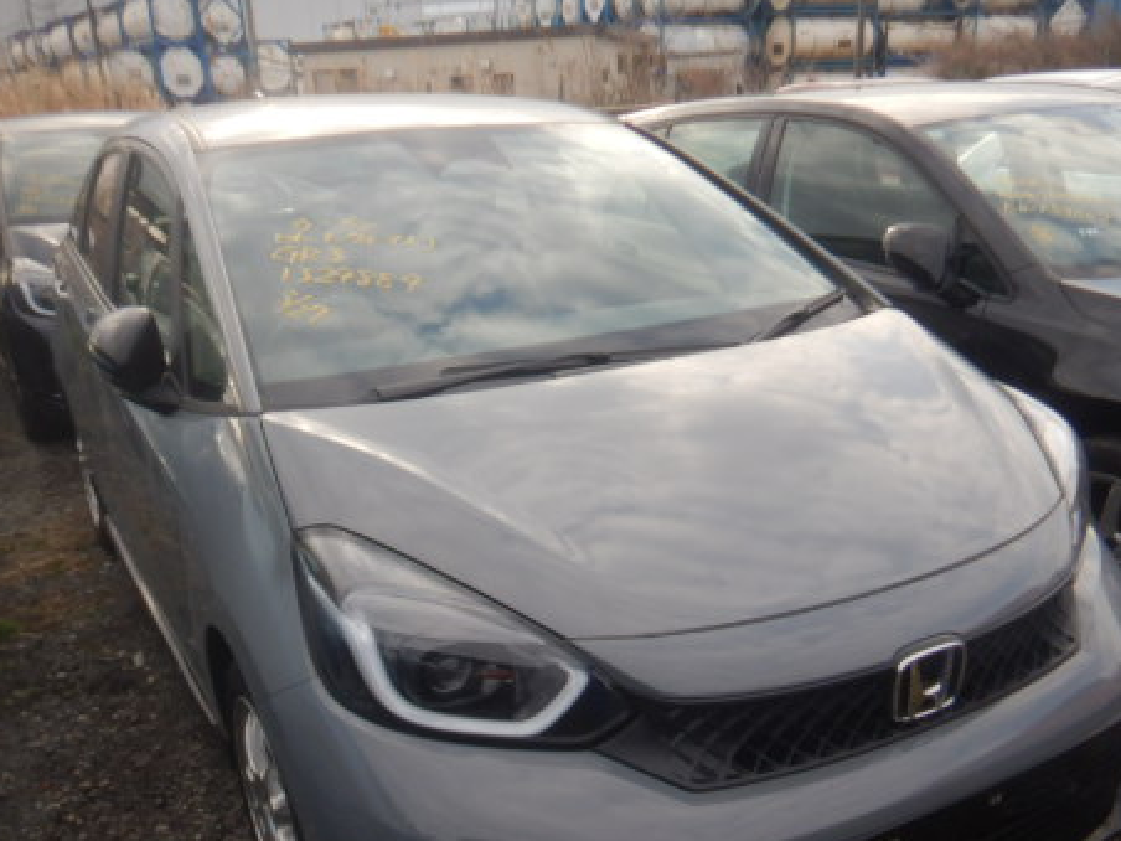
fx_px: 1101
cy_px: 590
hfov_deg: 54.0
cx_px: 556
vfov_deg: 41.0
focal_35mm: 34
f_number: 2.8
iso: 125
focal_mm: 4.3
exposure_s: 1/125
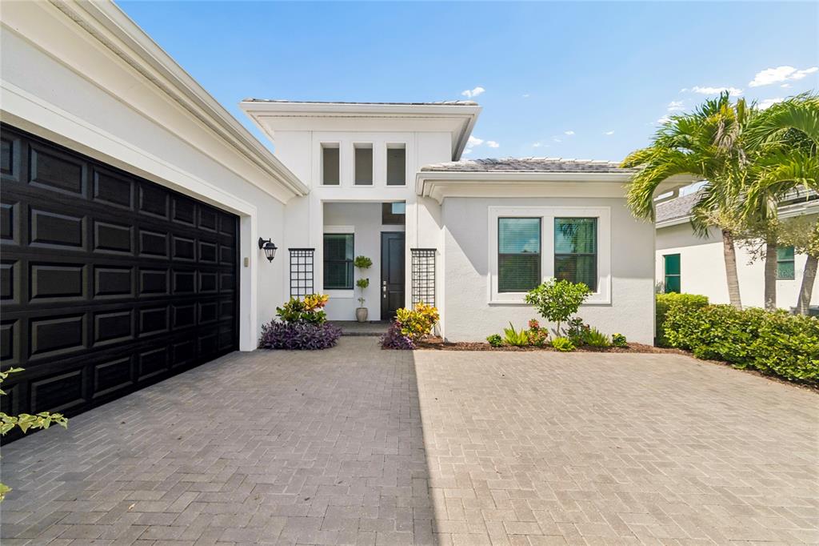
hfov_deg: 100.4
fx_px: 341
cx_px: 410
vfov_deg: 77.3
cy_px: 273
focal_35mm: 15
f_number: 7.1
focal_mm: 10
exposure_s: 1/800
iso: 100
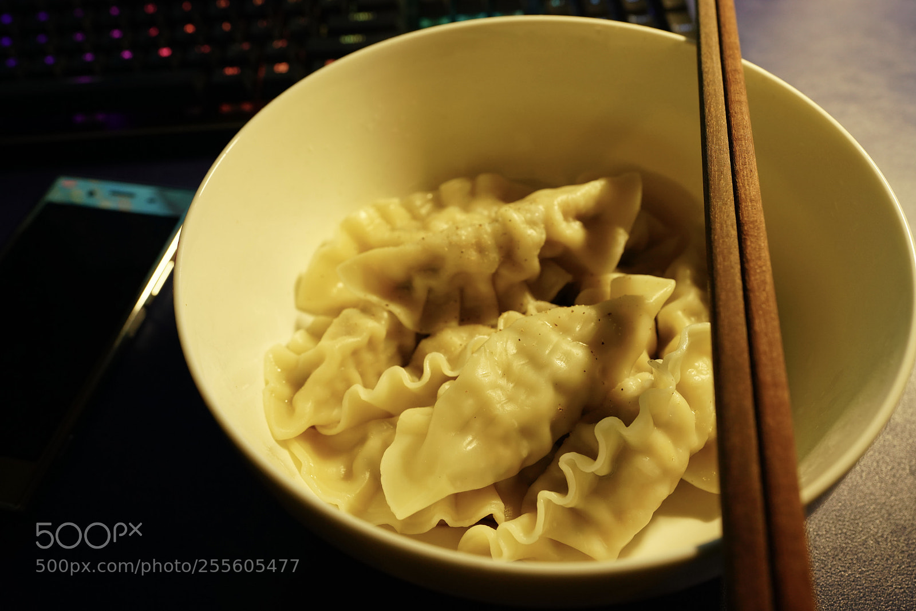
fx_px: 789
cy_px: 306
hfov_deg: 60.3
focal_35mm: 31
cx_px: 458
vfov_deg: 42.3
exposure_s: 1/40
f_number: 5.6
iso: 1000
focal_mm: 31
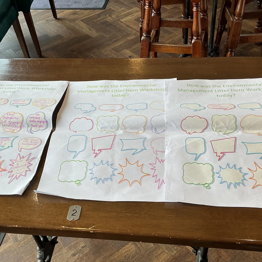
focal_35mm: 42
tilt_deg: -45.9
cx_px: 120
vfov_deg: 39.9
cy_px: 151
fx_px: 360
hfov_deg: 40.0
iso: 20
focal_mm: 3
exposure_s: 1/120
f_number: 1.8
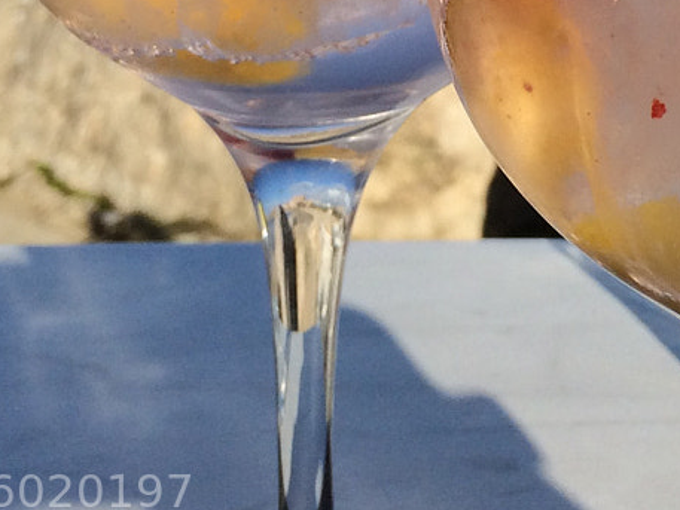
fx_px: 2063
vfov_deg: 13.2
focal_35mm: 105
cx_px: 604
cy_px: -284
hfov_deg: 18.4
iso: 40
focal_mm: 4.12
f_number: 2.2
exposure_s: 1/3425
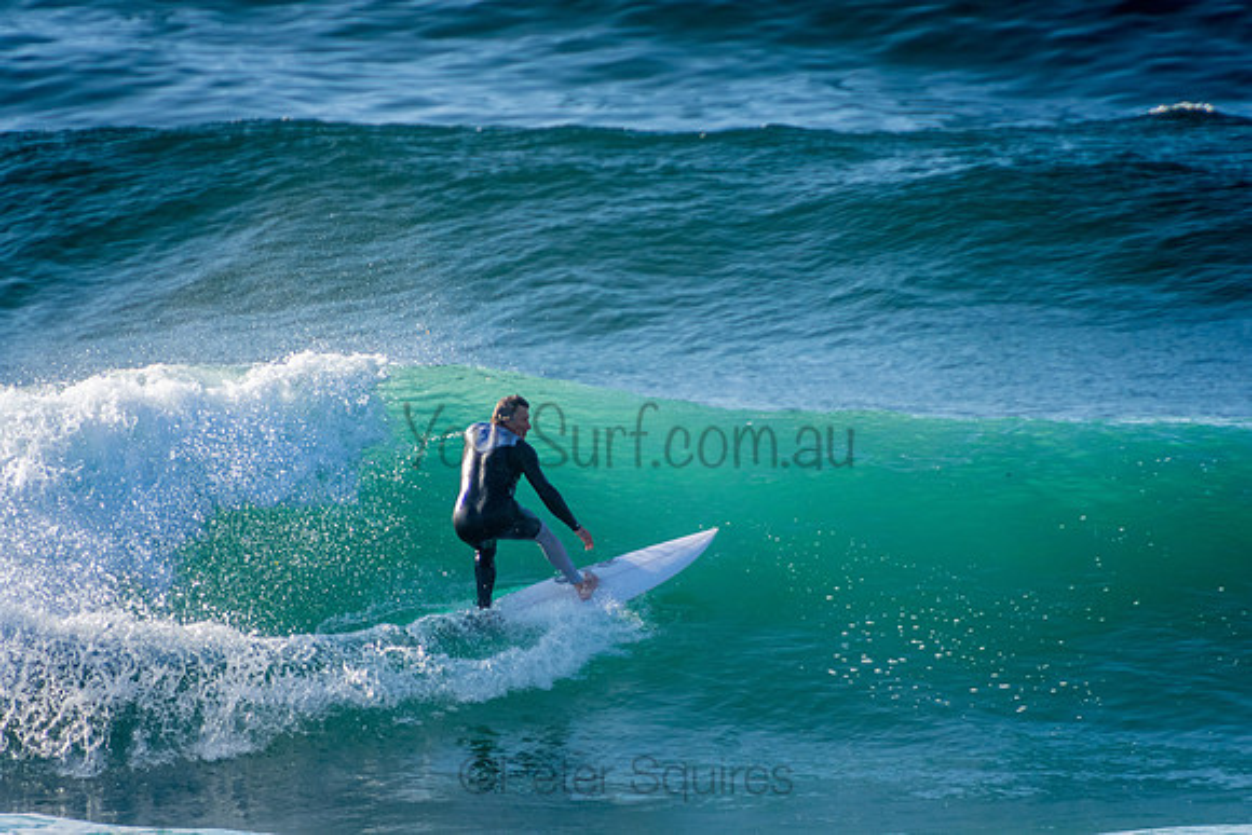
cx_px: 626
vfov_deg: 2.3
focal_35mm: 600
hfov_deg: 3.4
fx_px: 20871
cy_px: 418
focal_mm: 400
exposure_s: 1/2000
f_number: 5.6
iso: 360
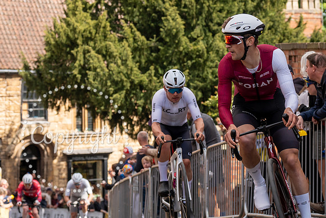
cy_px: -10
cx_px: 274
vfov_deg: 8.1
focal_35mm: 168
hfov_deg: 12.2
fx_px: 1520
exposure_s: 1/1000
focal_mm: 70
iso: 320
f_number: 5
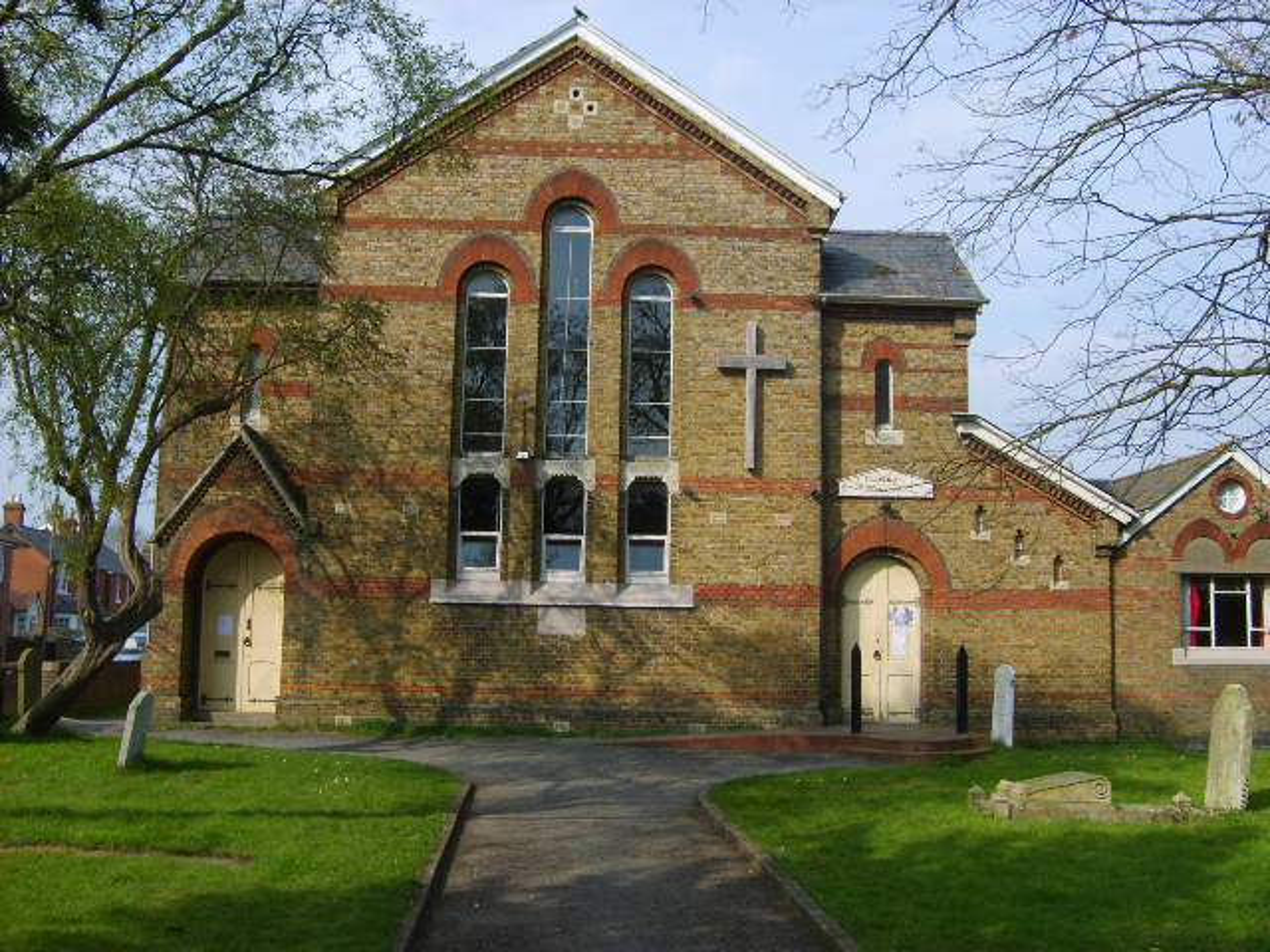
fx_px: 1284
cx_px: 635
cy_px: 476
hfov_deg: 52.6
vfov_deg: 40.7
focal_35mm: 35
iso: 50
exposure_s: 1/750
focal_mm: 5.8
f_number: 2.8
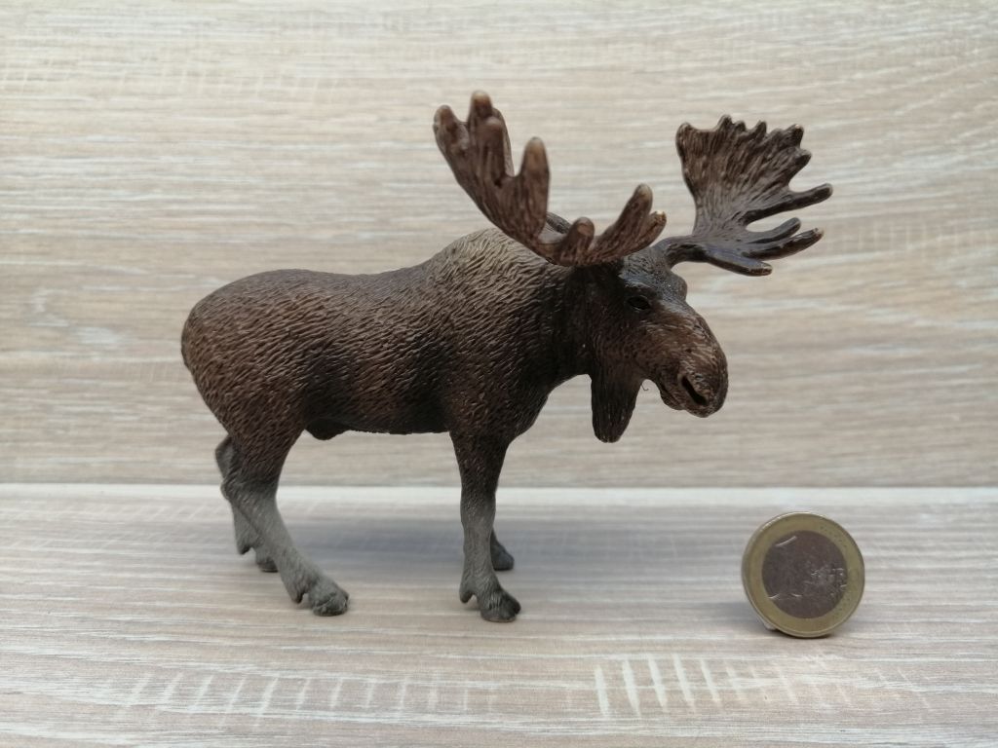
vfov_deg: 51.4
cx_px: 499
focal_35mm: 27
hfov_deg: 65.3
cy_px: 374
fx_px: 778
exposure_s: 1/100
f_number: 1.8
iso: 64
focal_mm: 3.95
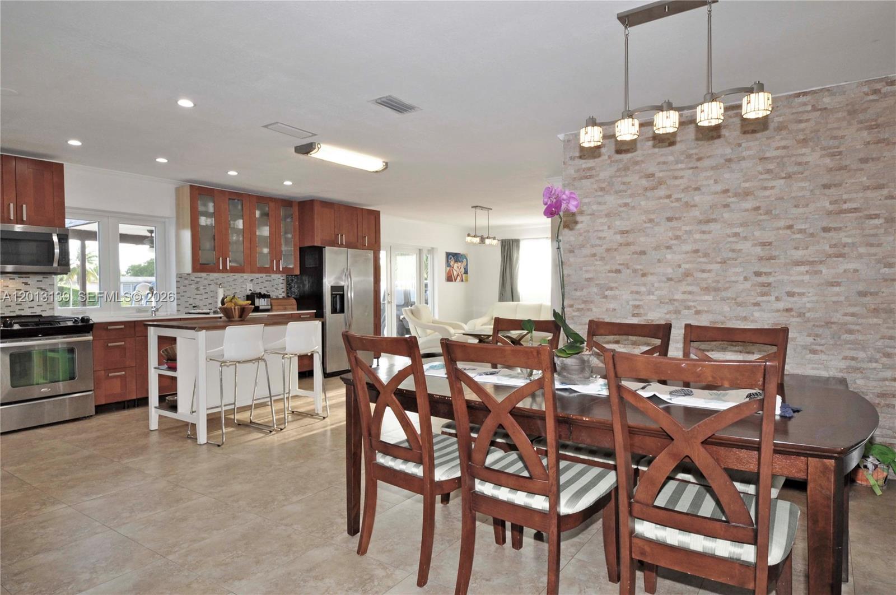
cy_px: 298
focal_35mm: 21
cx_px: 448
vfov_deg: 59.3
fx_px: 522
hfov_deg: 81.3
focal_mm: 14
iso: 400
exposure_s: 1/8
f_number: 18
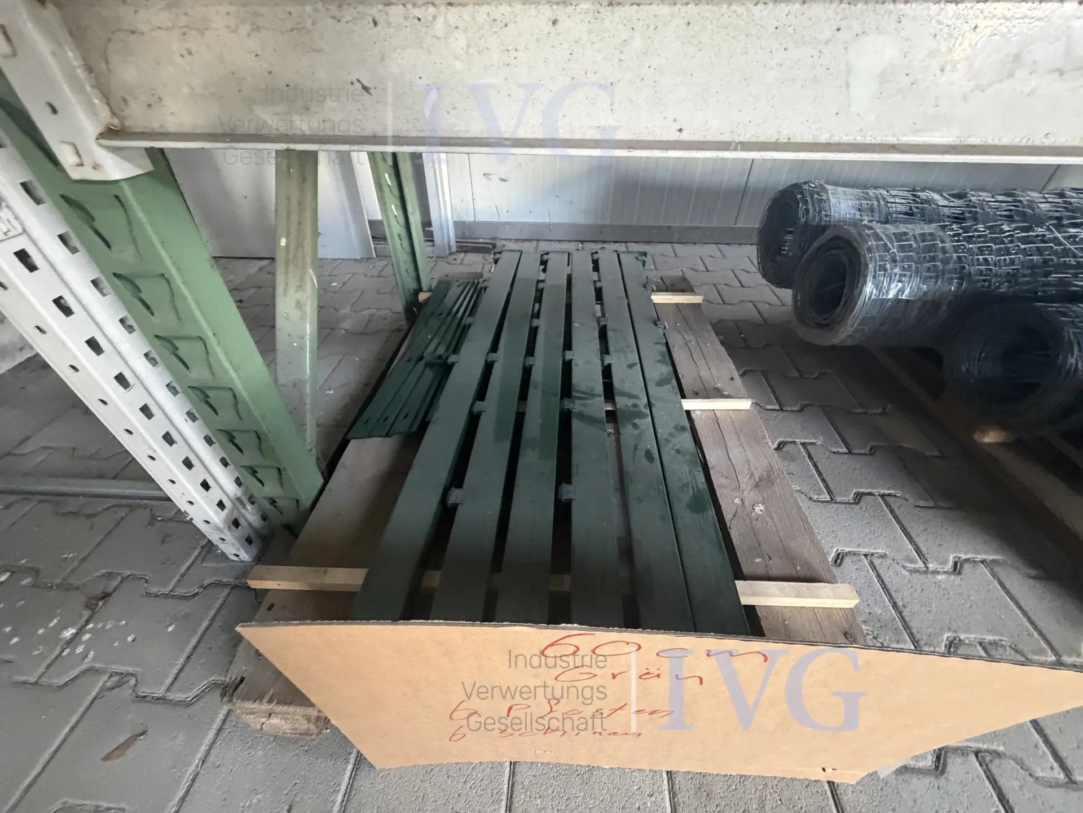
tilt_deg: -39.2
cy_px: 406
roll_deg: -0.6
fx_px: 438
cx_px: 542
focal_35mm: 14
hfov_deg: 102.1
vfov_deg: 85.7
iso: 500
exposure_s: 1/60
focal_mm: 2.22
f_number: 2.2
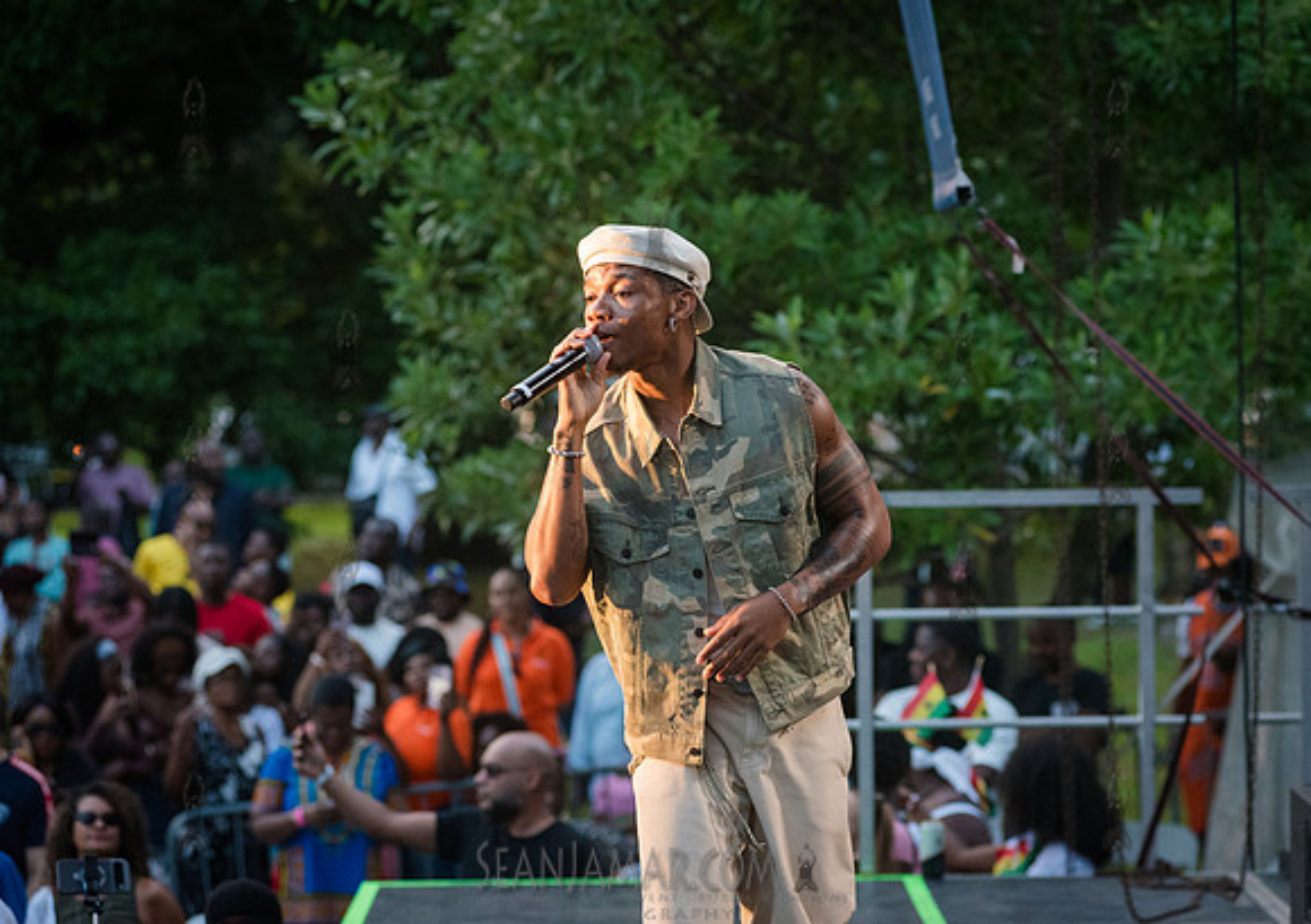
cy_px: 454
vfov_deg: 11.2
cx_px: 704
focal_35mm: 127
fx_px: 4699
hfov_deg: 15.9
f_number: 4
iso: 4000
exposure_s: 1/400
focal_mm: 120
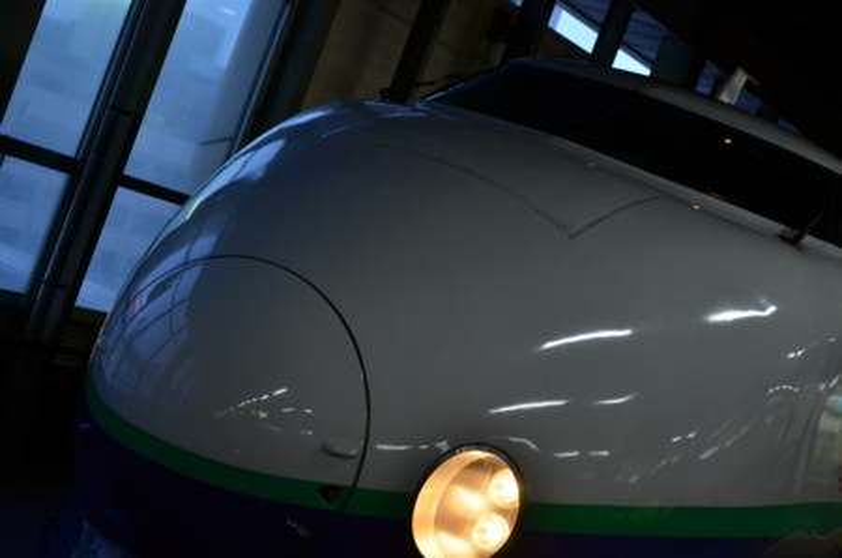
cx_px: 421
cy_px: 279
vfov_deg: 17.4
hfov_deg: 26.0
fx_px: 1820
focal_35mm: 78
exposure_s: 1/30
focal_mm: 52
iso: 500
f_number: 5
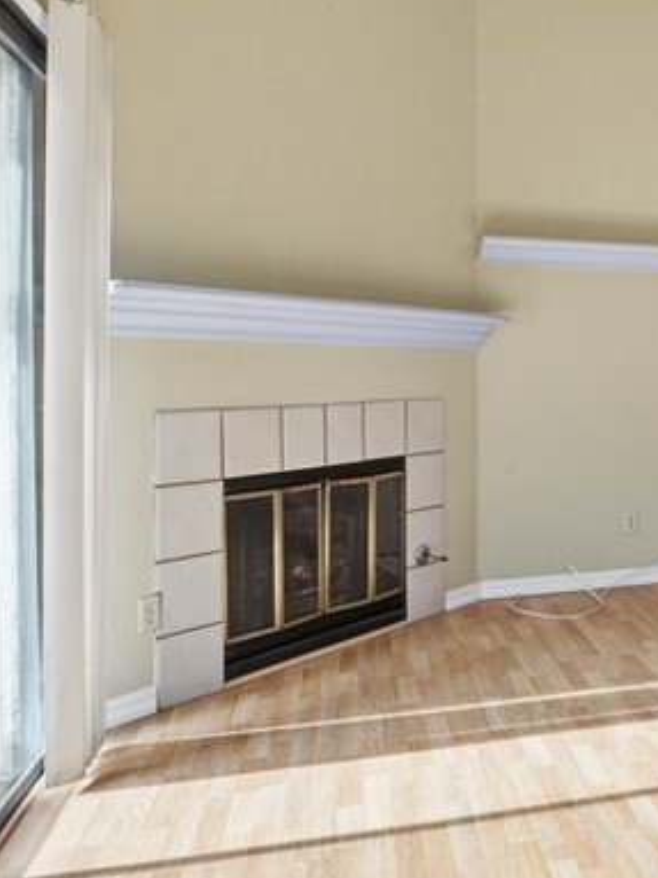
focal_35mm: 36
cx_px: 798
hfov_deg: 32.4
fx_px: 913
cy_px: 377
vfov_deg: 51.2
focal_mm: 14
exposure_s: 1/125
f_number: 8
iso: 100
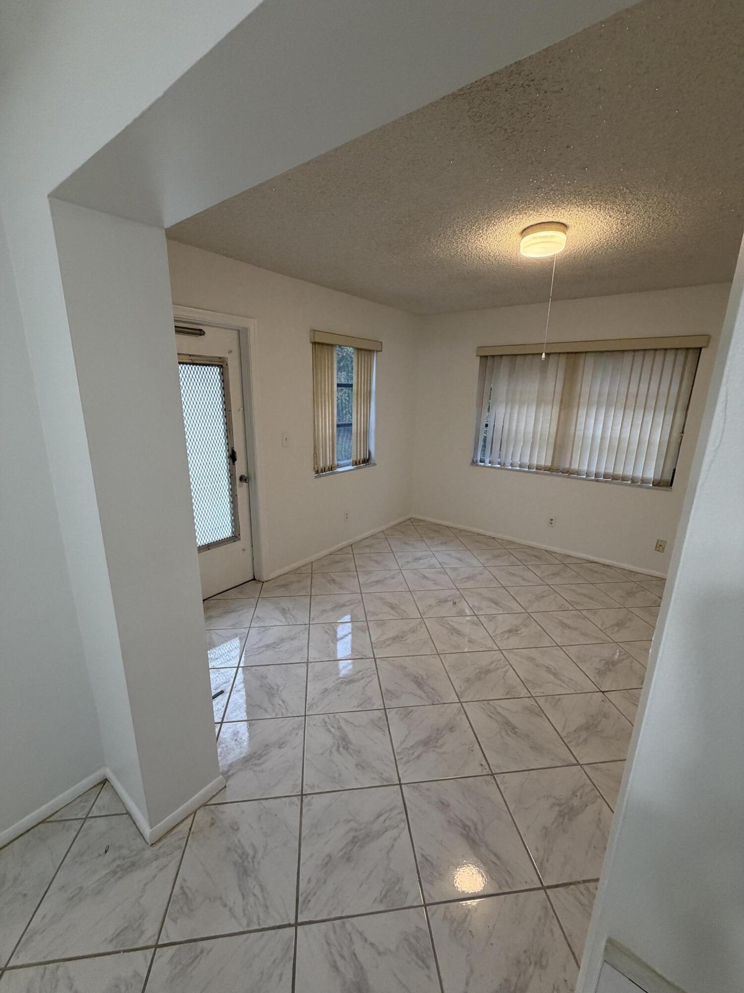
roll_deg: -0.8
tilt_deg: -15.5
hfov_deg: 85.7
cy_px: 496
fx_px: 401
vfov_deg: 102.1
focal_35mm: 14
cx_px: 372
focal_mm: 2.22
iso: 250
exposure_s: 1/120
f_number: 2.2
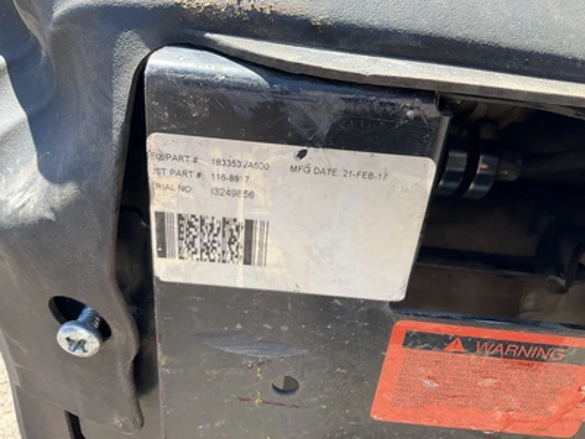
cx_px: 292
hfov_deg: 61.7
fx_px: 490
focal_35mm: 29
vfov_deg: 48.2
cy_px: 220
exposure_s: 1/331
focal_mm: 3
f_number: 1.8
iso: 25
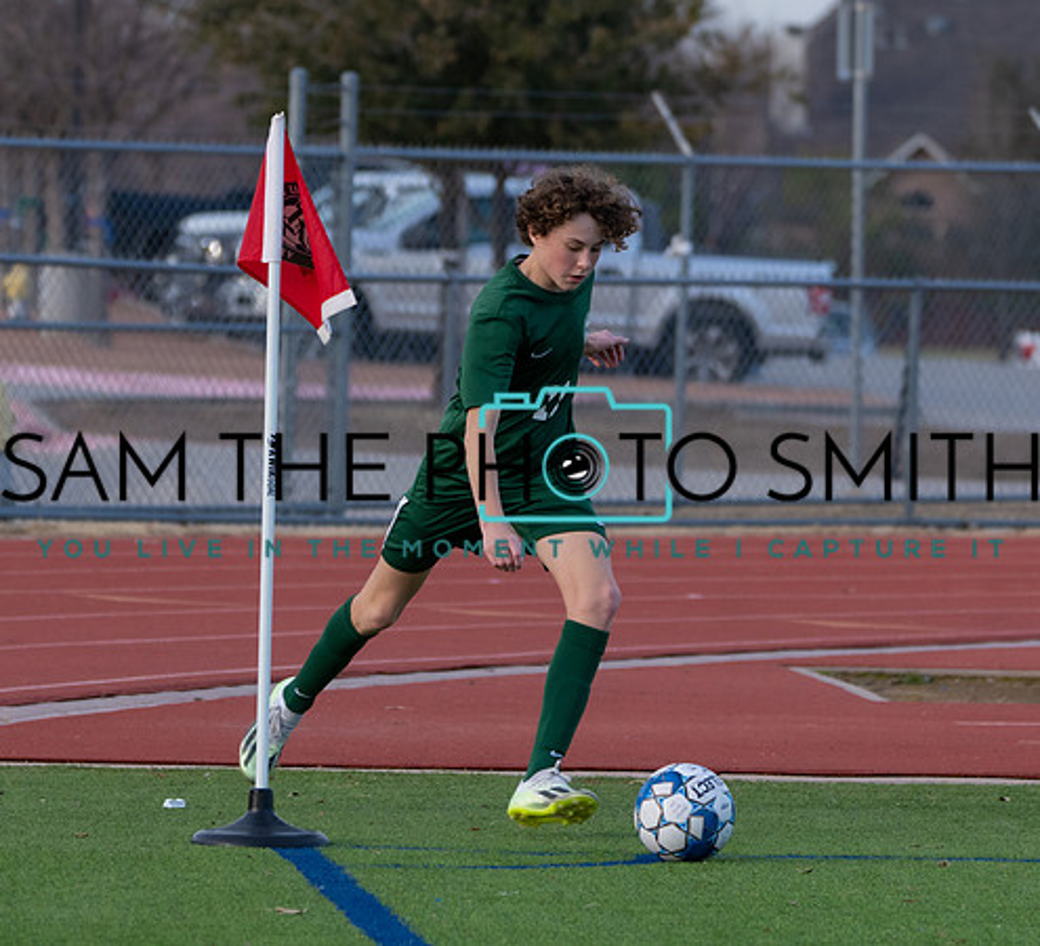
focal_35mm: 330
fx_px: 10710
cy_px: 486
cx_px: 427
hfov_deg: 5.6
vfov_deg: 5.1
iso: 640
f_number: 5.6
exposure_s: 1/1250
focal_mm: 187
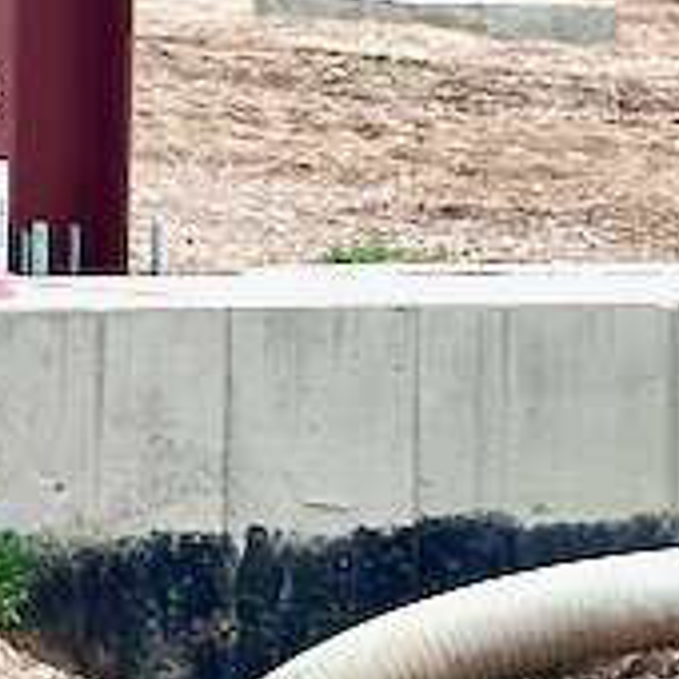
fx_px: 5770
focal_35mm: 260
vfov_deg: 6.6
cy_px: -623
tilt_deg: +2.7
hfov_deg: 6.4
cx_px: -887
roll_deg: -1.1
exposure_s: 1/3597
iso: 64
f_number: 1.78
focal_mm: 6.86
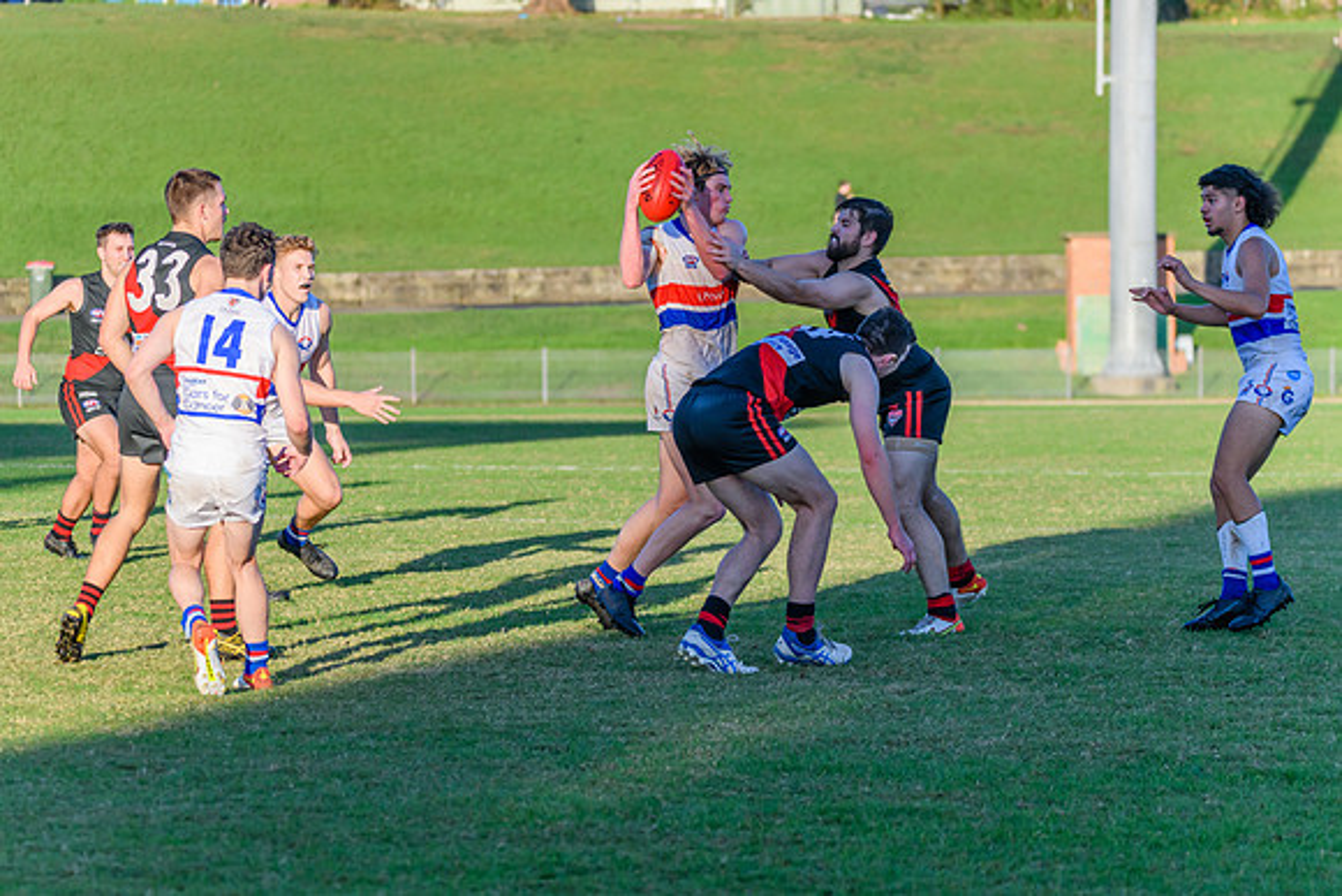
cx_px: 639
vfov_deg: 7.2
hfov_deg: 10.7
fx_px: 7153
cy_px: 462
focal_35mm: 192
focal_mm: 150
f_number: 5
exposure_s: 1/2000
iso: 900
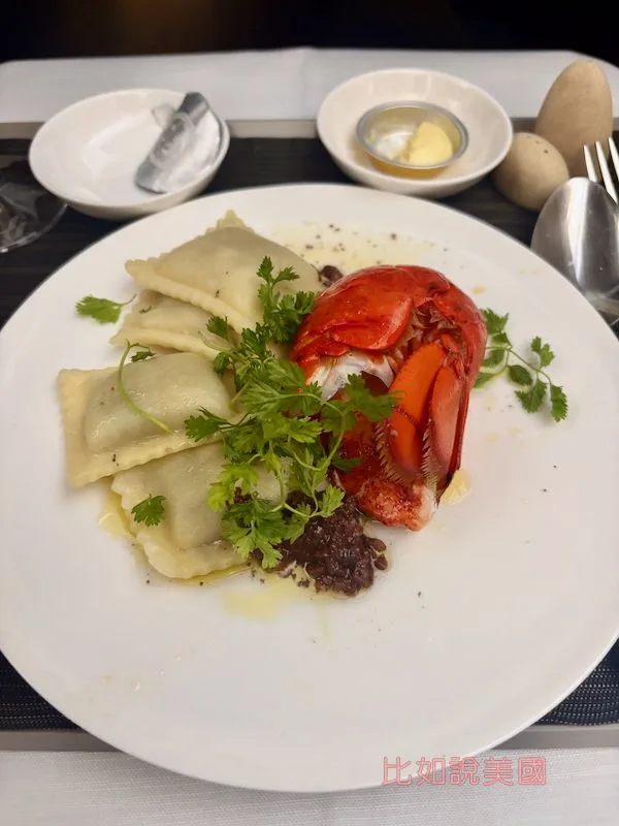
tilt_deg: -53.5
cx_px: 310
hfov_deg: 53.1
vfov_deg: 67.3
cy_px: 413
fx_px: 620
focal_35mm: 26
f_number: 1.6
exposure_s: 1/54
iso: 320
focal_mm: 5.96
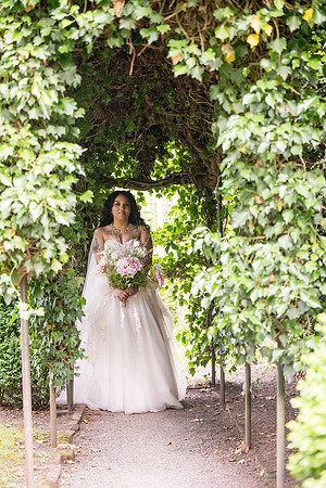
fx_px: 951
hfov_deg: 19.5
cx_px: 163
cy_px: 244
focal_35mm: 70
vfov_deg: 28.8
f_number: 3.2
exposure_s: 1/400
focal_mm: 70
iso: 3200
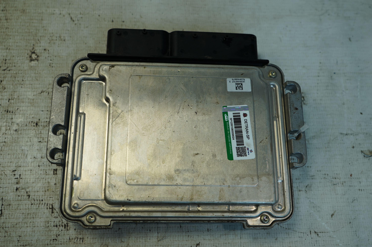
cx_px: 186
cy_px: 124
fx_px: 382
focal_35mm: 37
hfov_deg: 51.9
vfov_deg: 35.9
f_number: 4
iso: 100
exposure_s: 1/80
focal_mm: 25
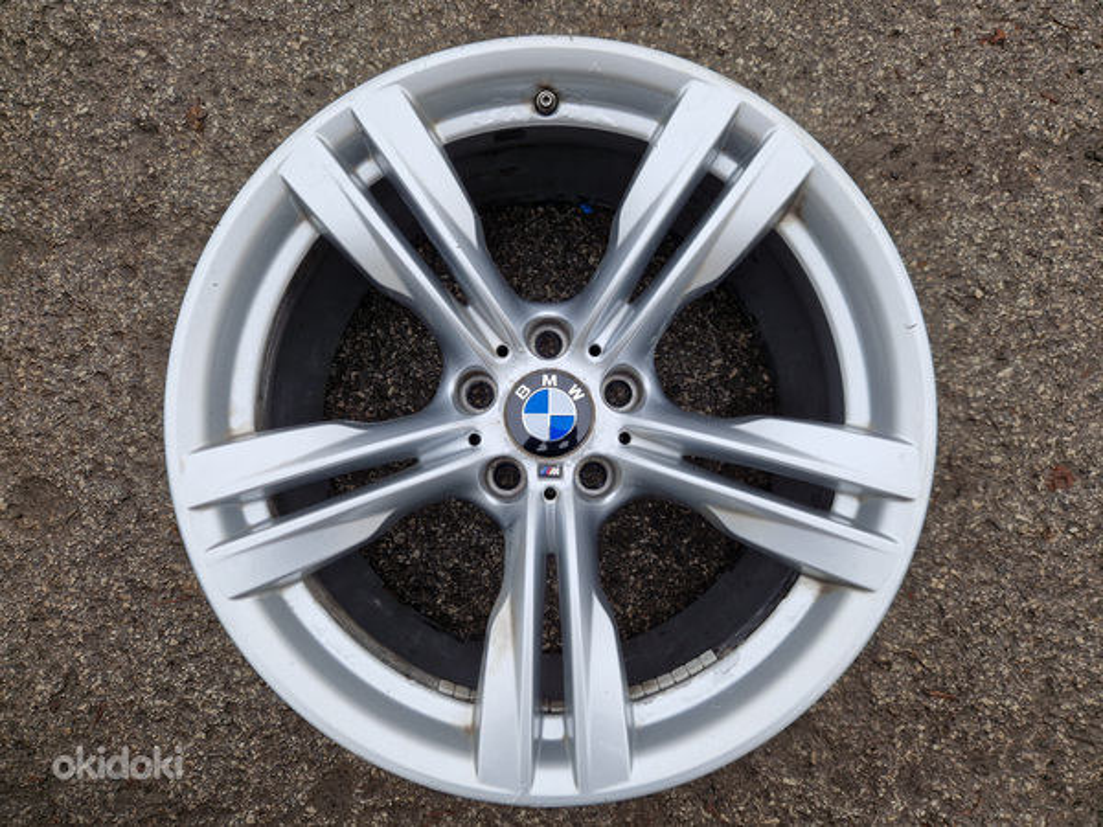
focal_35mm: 23
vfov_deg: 58.9
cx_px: 552
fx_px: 733
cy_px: 414
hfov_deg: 73.9
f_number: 1.8
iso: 50
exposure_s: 1/180
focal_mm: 5.4
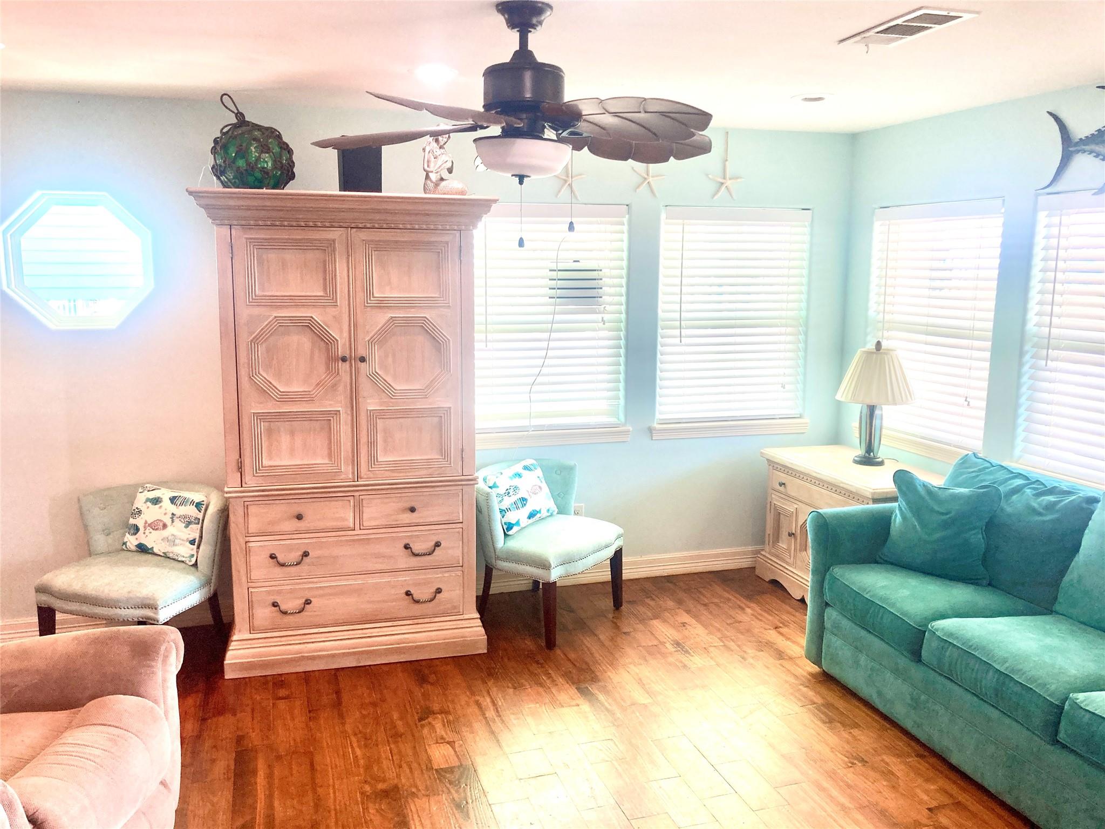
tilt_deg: -8.0
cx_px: 552
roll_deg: +1.2
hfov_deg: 63.4
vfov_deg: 49.7
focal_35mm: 28
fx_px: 894
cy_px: 414
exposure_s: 1/120
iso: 64
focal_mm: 3.99
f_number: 1.8
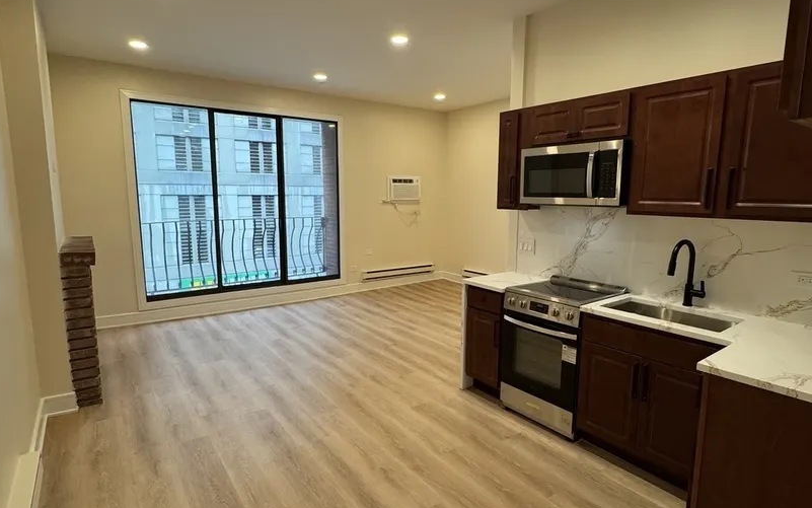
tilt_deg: -9.1
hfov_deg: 85.0
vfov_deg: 59.7
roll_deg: -0.6
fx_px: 443
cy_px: 257
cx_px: 403
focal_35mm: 20
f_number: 2.2
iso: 200
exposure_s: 1/120
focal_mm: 2.22
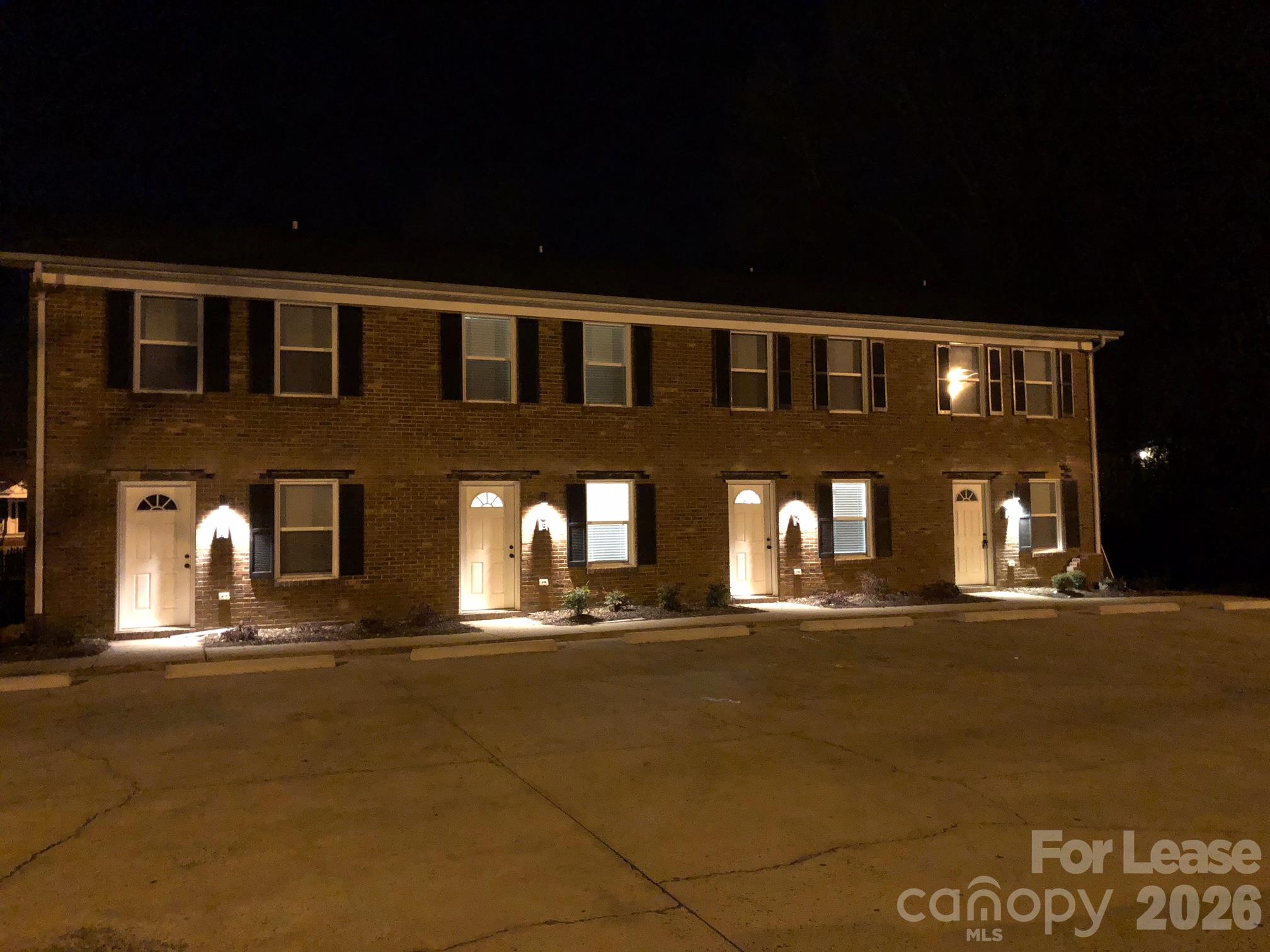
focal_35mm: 28
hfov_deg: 63.4
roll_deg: +0.8
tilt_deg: +2.8
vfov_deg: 49.7
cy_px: 476
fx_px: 1027
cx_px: 635
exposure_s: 1/4
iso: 1000
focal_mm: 3.99
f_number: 1.8
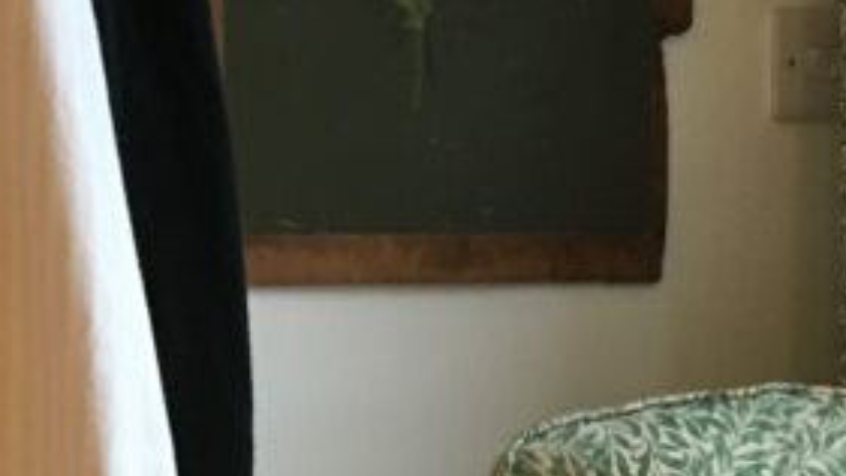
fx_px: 2579
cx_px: -36
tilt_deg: +1.6
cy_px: 235
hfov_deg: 18.1
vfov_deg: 10.5
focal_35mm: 115
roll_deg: +2.5
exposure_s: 1/33
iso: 160
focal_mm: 4.15
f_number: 2.2
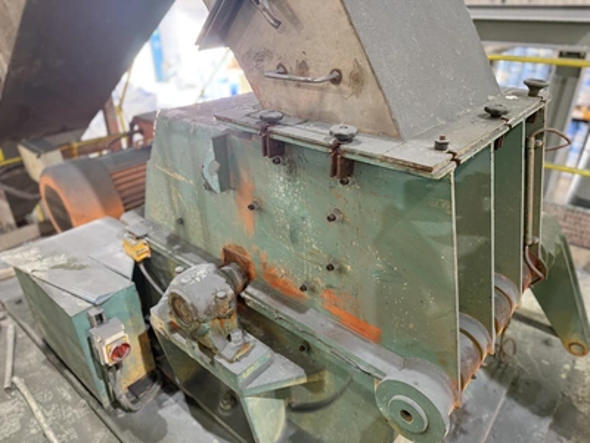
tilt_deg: -27.8
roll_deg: +0.3
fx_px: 409
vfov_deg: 56.8
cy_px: 222
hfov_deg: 71.6
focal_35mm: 24
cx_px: 295
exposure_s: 1/50
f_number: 1.78
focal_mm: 6.76
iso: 400
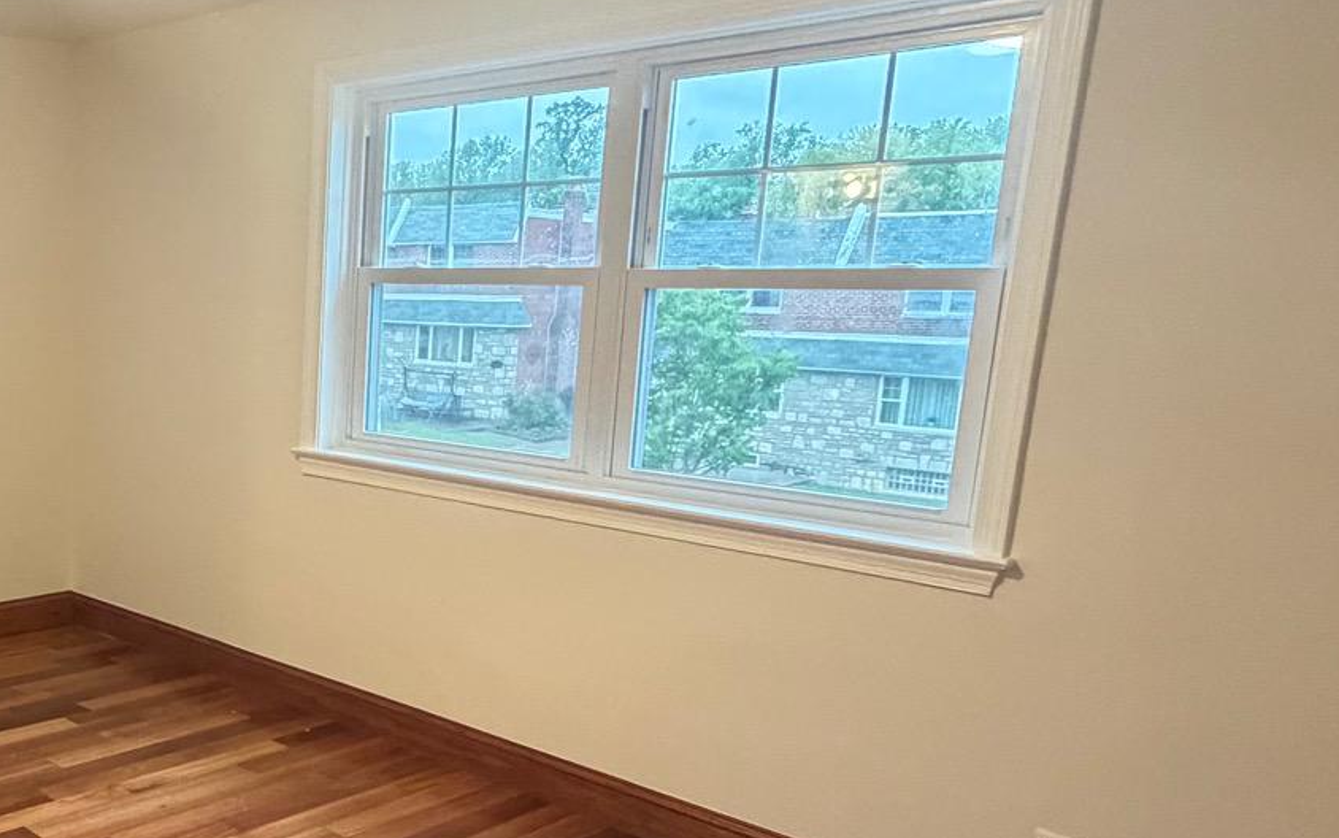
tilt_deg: -11.0
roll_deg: -0.3
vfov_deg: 35.1
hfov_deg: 47.9
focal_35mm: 36
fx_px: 1314
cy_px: 544
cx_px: 111
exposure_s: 1/60
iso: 500
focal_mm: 2.22
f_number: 2.2
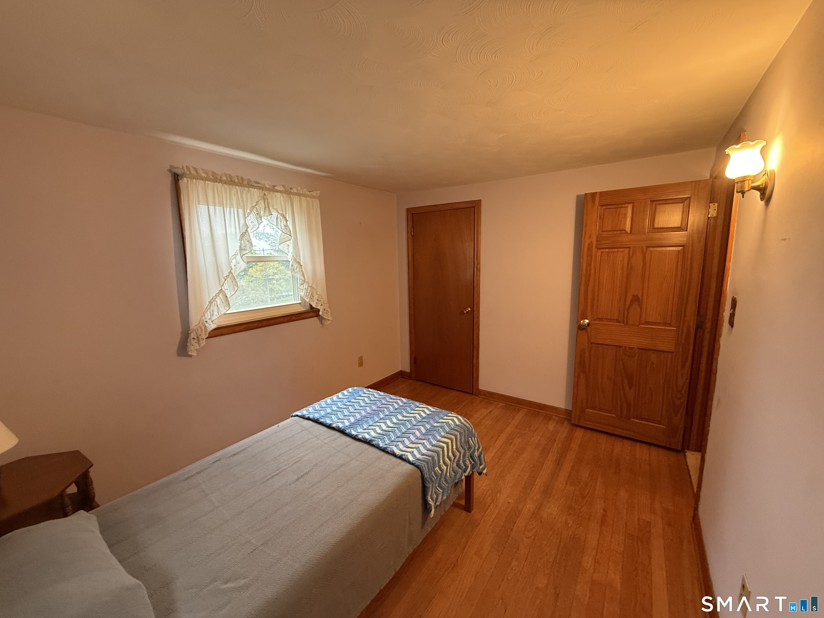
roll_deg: +1.0
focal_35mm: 14
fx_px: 333
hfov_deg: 102.1
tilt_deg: -9.5
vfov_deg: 85.7
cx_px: 412
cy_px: 309
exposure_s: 1/60
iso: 320
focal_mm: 2.22
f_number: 2.2
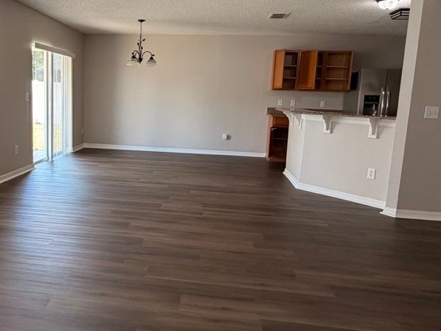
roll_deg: -1.5
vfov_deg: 45.4
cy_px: 148
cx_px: 144
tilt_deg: -8.2
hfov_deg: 57.0
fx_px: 395
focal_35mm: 31
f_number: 2.2
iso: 160
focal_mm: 2.22
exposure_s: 1/121
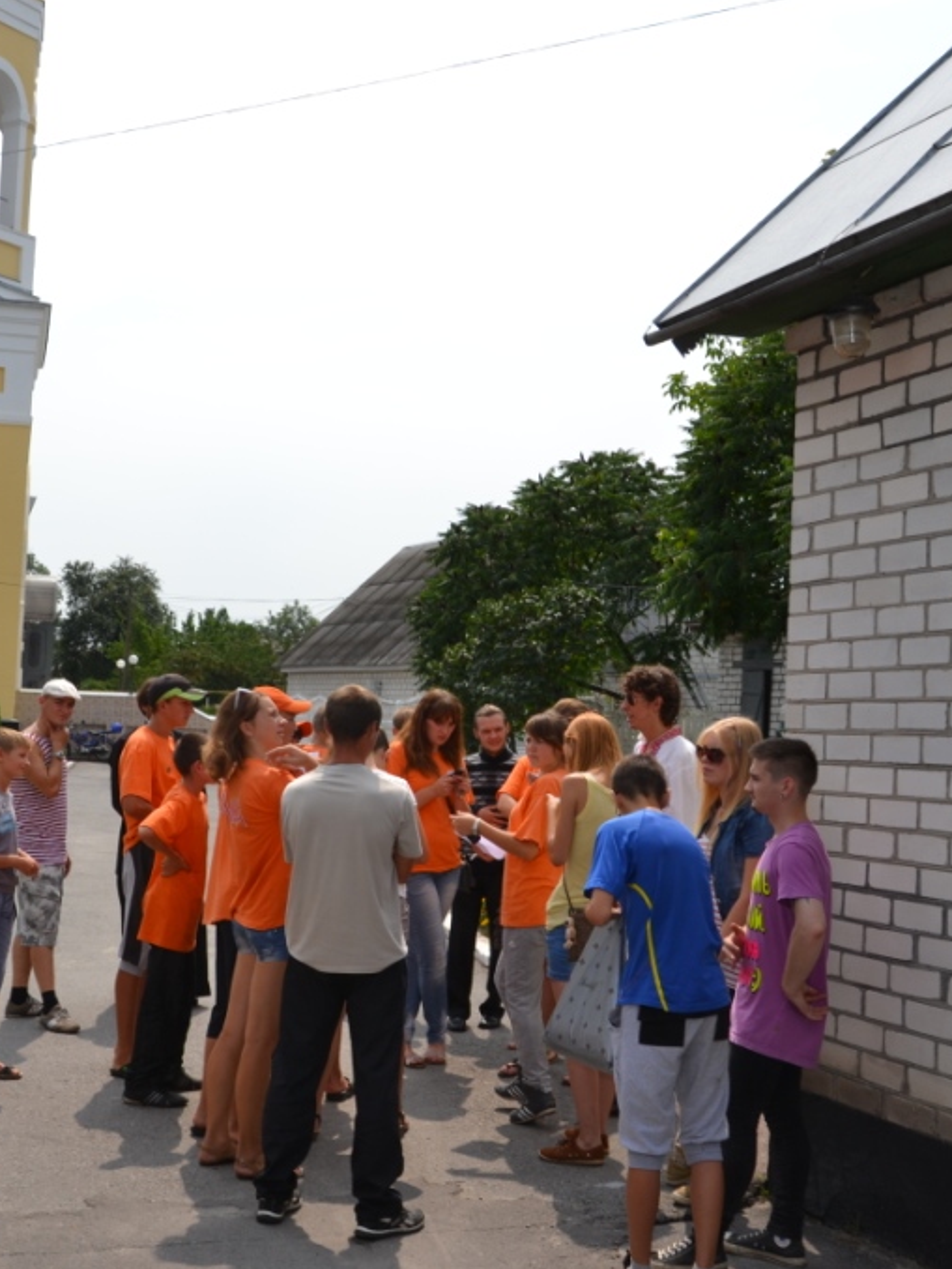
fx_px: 1676
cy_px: 635
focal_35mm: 46
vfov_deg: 41.5
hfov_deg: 31.6
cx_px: 361
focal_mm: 21
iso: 100
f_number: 10
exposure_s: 1/200
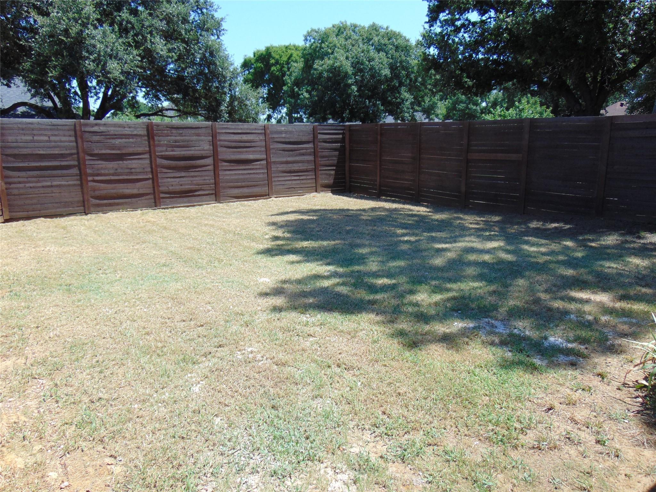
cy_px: 246
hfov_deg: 69.4
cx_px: 328
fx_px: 474
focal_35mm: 25
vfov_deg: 54.9
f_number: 3
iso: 80
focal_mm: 4.5
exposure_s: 1/800
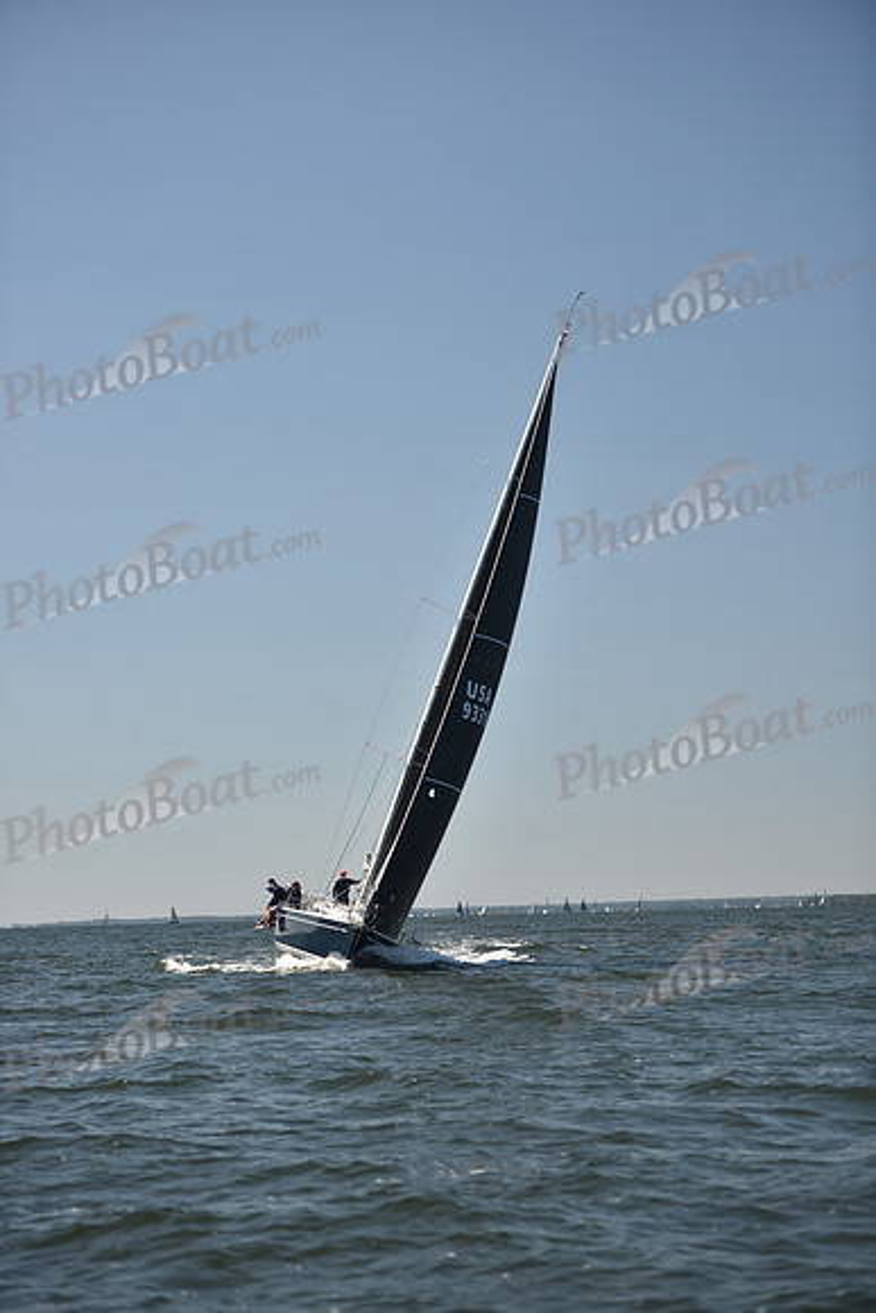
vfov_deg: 23.6
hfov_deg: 15.9
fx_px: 3137
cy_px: 656
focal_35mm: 86
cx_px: 438
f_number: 2.8
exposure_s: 1/1600
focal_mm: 86
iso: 250
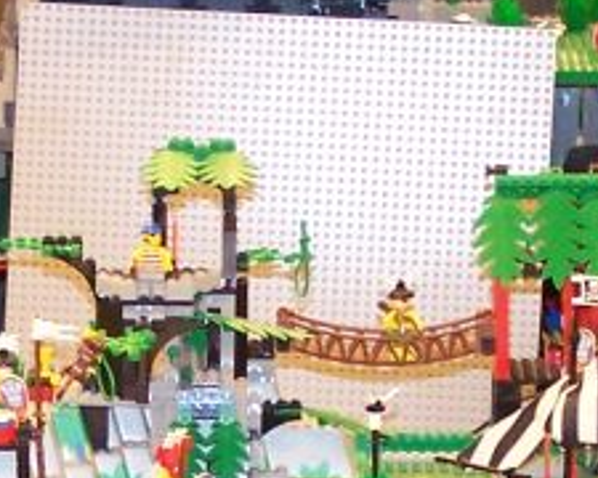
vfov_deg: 5.1
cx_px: 279
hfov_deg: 6.5
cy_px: 744
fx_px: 5274
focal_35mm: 298
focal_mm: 11.1
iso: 140
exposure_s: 1/4
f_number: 3.2
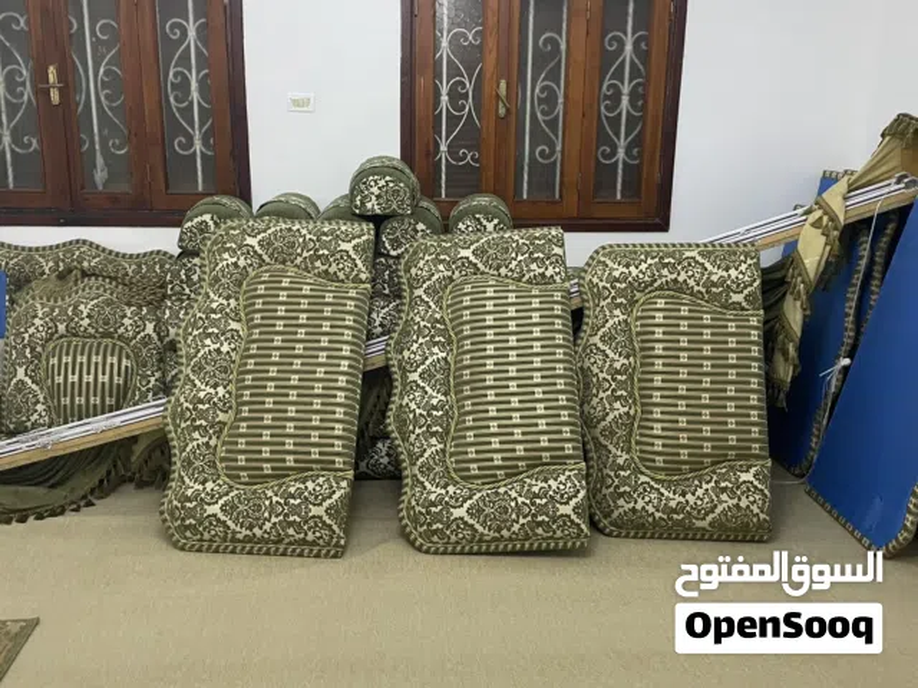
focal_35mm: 26
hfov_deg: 67.3
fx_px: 690
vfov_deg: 53.1
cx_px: 459
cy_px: 344
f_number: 1.6
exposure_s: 1/50
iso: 400
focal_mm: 4.2
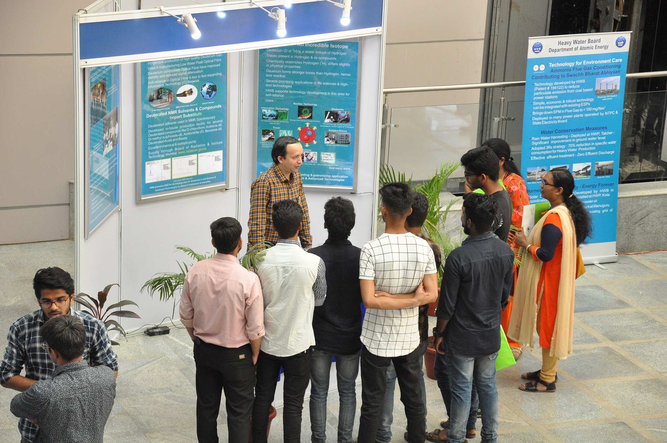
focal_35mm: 112
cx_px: 334
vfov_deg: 12.1
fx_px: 2082
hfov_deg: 18.2
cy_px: 222
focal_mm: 75
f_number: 5.6
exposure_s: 1/125
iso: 1600
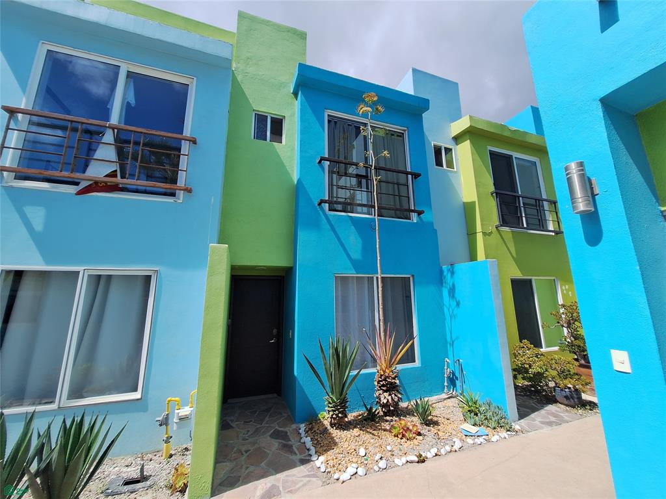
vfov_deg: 89.9
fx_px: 250
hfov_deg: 106.2
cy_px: 250
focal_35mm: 13
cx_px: 333
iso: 40
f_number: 2.2
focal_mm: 1.74
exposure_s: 1/1739
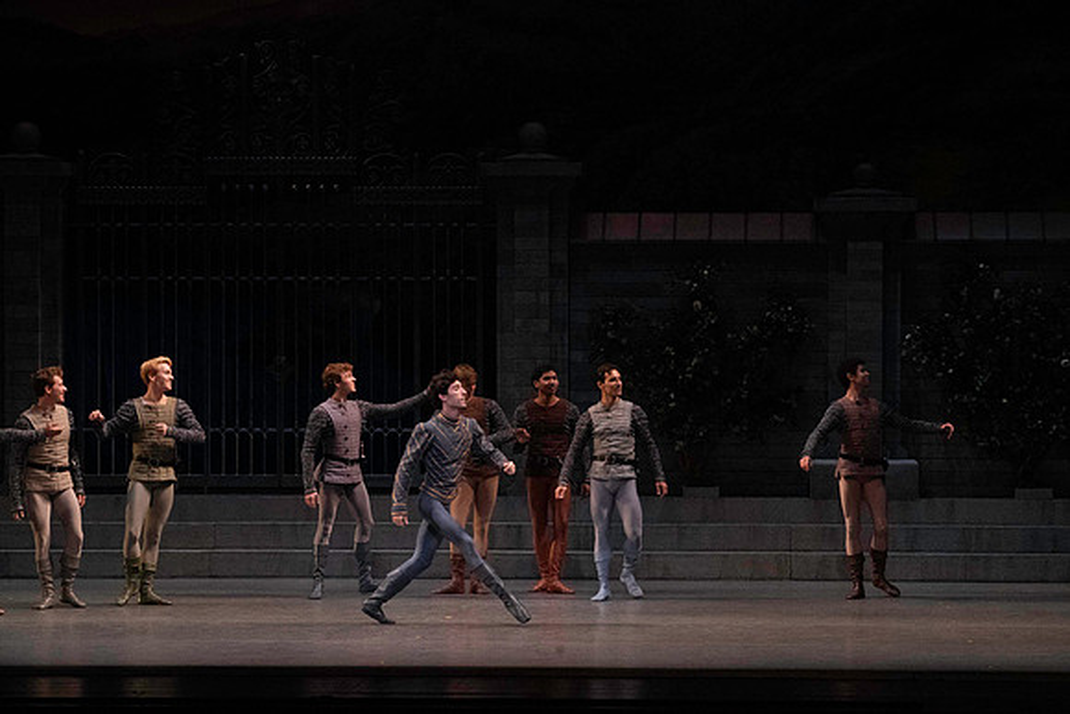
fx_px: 3597
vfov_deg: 11.3
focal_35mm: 121
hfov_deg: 16.9
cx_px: 535
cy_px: 357
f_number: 11
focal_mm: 121
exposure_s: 1/400
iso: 16000
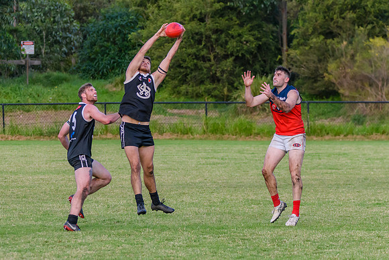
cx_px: 133
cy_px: 126
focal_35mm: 369
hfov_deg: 5.6
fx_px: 3985
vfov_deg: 3.7
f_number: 5.3
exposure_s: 1/2000
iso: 1600
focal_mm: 200
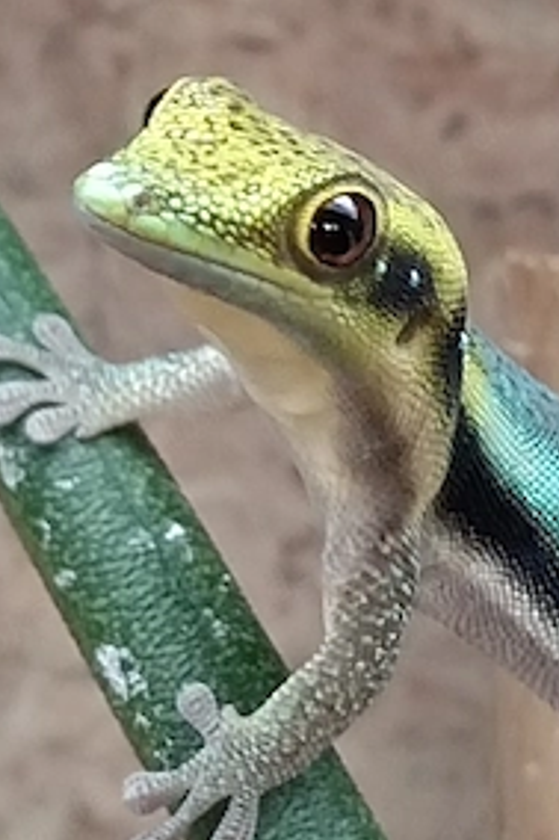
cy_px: 444
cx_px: 334
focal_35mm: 302
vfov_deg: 6.8
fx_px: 7042
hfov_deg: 4.5
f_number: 1.9
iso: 343
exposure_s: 1/100
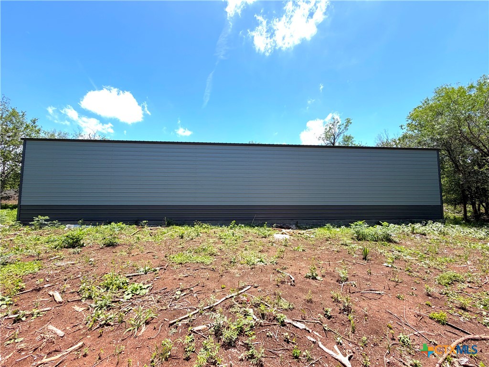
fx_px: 198
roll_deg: +0.3
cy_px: 184
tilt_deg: +4.8
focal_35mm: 14
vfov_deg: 85.7
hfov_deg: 102.1
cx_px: 244
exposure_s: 1/770
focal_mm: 2.22
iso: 32
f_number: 2.2
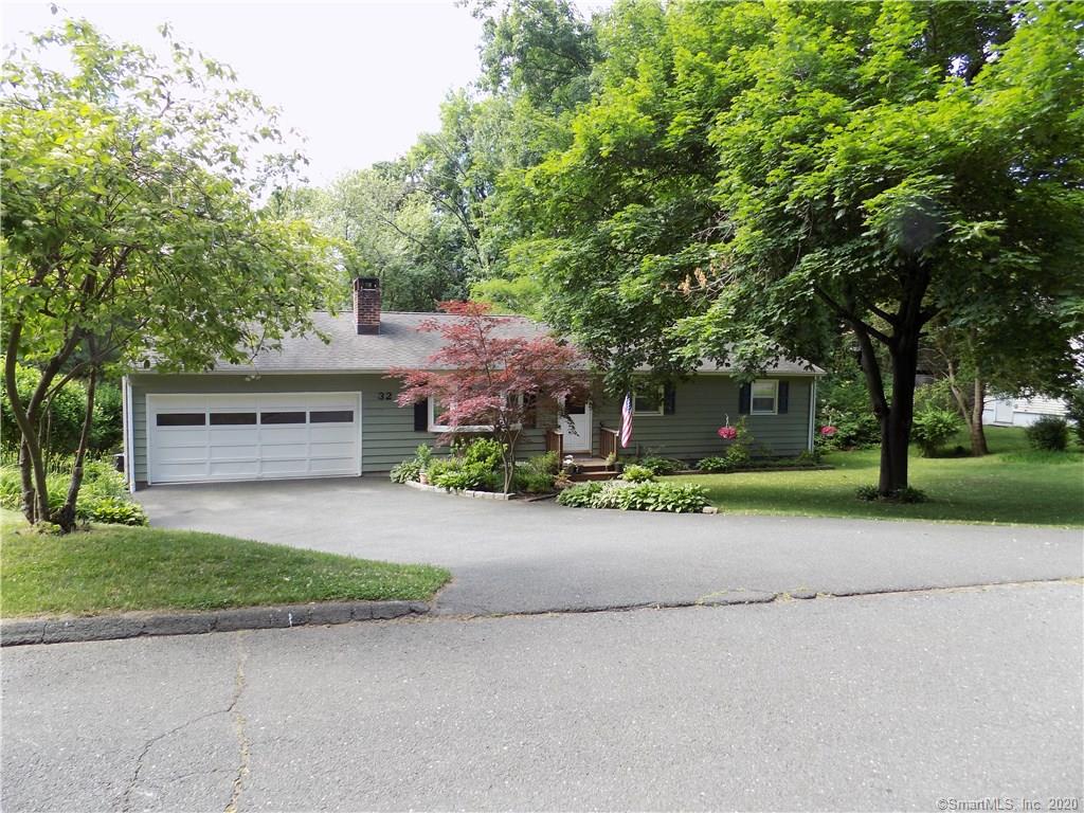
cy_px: 406
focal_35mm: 23
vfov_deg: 58.9
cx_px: 542
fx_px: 720
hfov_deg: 73.9
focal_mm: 4
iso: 80
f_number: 3.1
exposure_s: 1/125
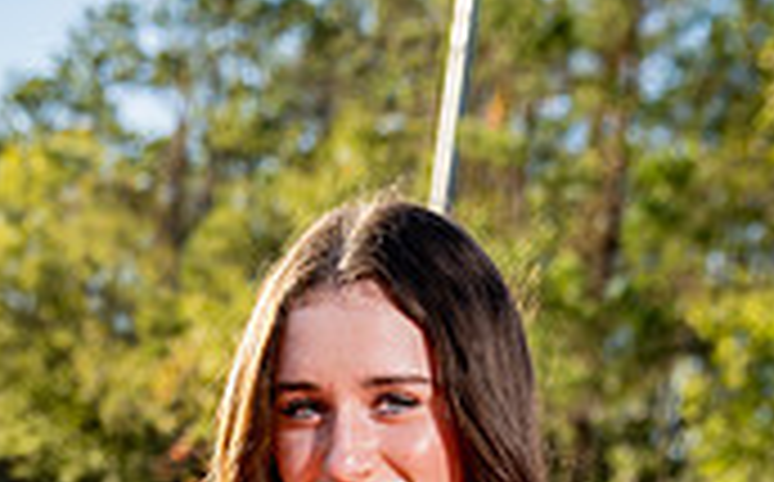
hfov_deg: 17.4
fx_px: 2528
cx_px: 342
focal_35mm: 120
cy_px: 1000
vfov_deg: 10.0
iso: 100
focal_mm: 45
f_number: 4
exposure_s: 1/250
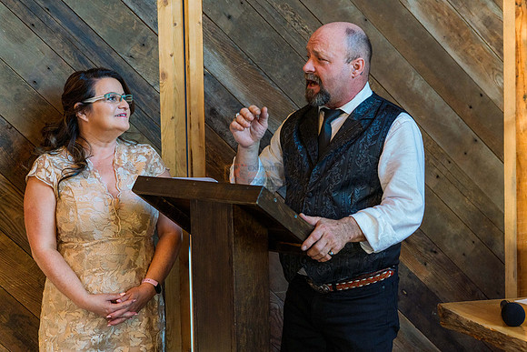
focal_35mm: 72
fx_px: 1060
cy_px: 143
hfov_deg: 27.9
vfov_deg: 18.8
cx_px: 313
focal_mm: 61
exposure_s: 1/400
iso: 1000
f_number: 2.8
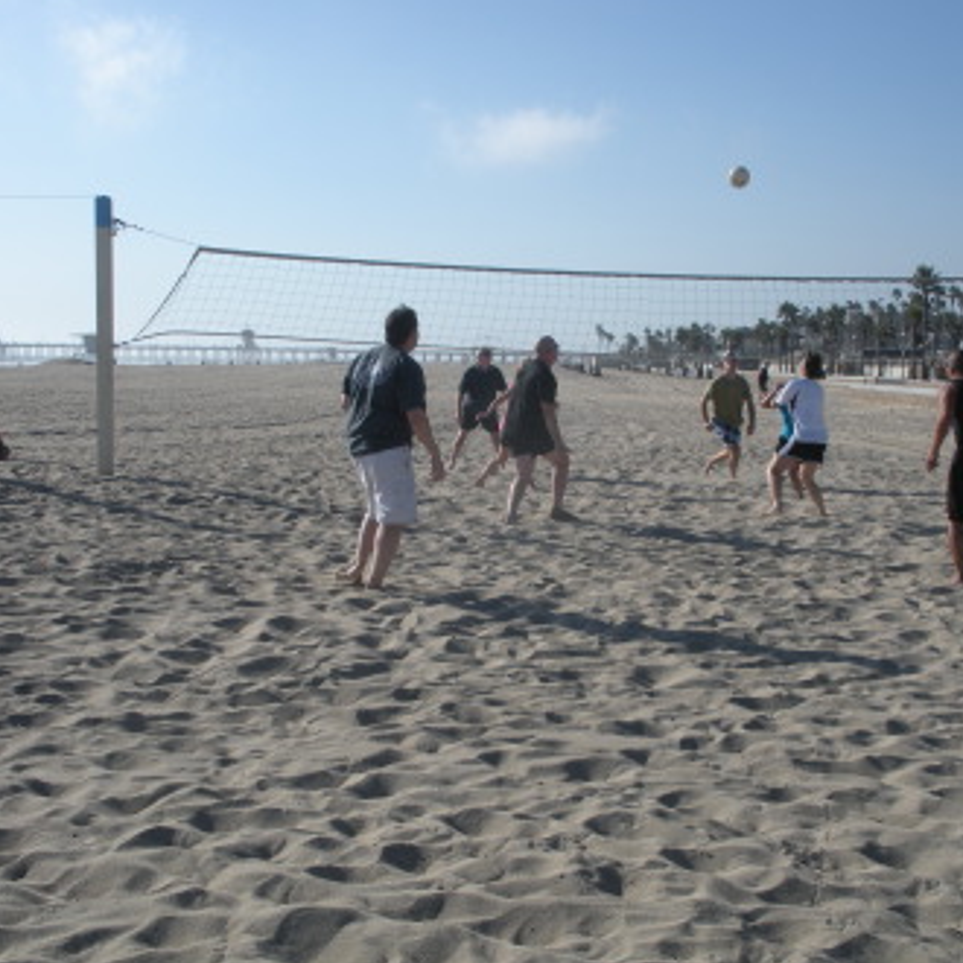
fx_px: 1385
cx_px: 566
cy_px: 490
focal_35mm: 44
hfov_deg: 38.2
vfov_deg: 38.3
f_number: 5.6
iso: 64
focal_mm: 6.3
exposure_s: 1/435
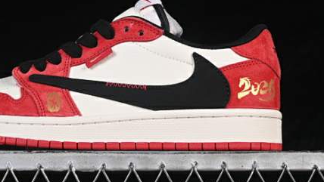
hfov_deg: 16.0
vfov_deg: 9.0
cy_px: 36
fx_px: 1152
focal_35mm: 134
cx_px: 111
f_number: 8
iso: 160
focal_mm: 50
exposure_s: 1/80
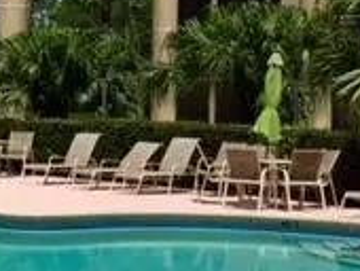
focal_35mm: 109
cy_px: 70
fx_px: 1135
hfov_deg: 17.1
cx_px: -91
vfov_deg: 13.6
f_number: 2.2
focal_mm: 4.15
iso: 32
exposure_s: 1/3968
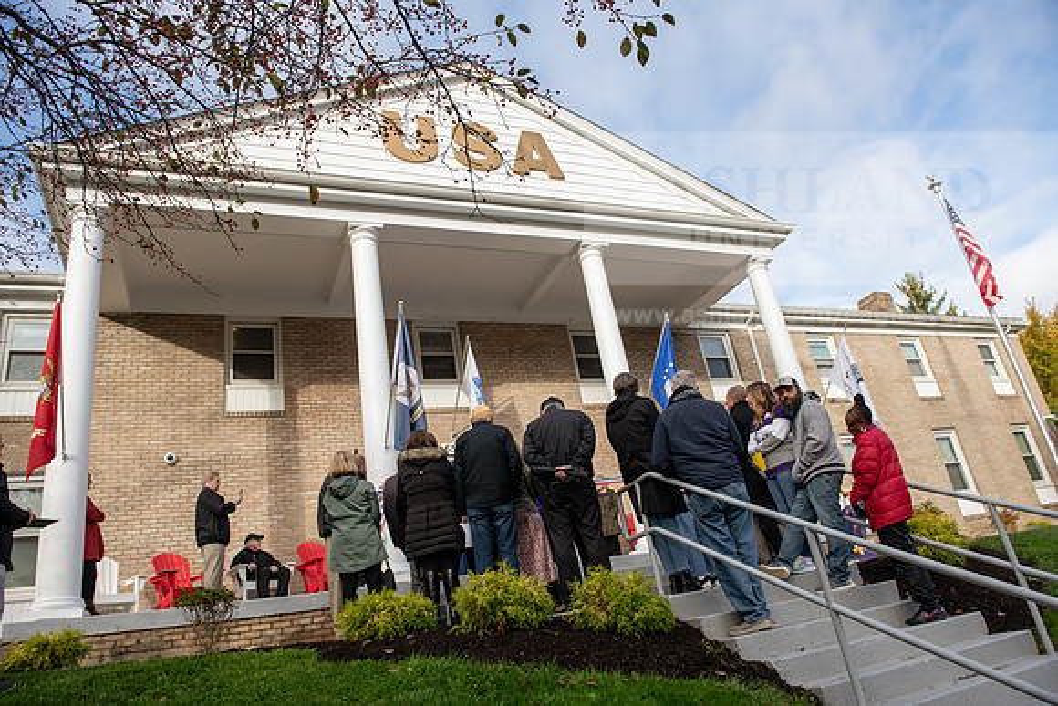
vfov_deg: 53.2
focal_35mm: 24
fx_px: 705
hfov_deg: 73.7
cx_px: 529
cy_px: 353
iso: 160
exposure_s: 1/320
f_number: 4.5
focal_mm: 24
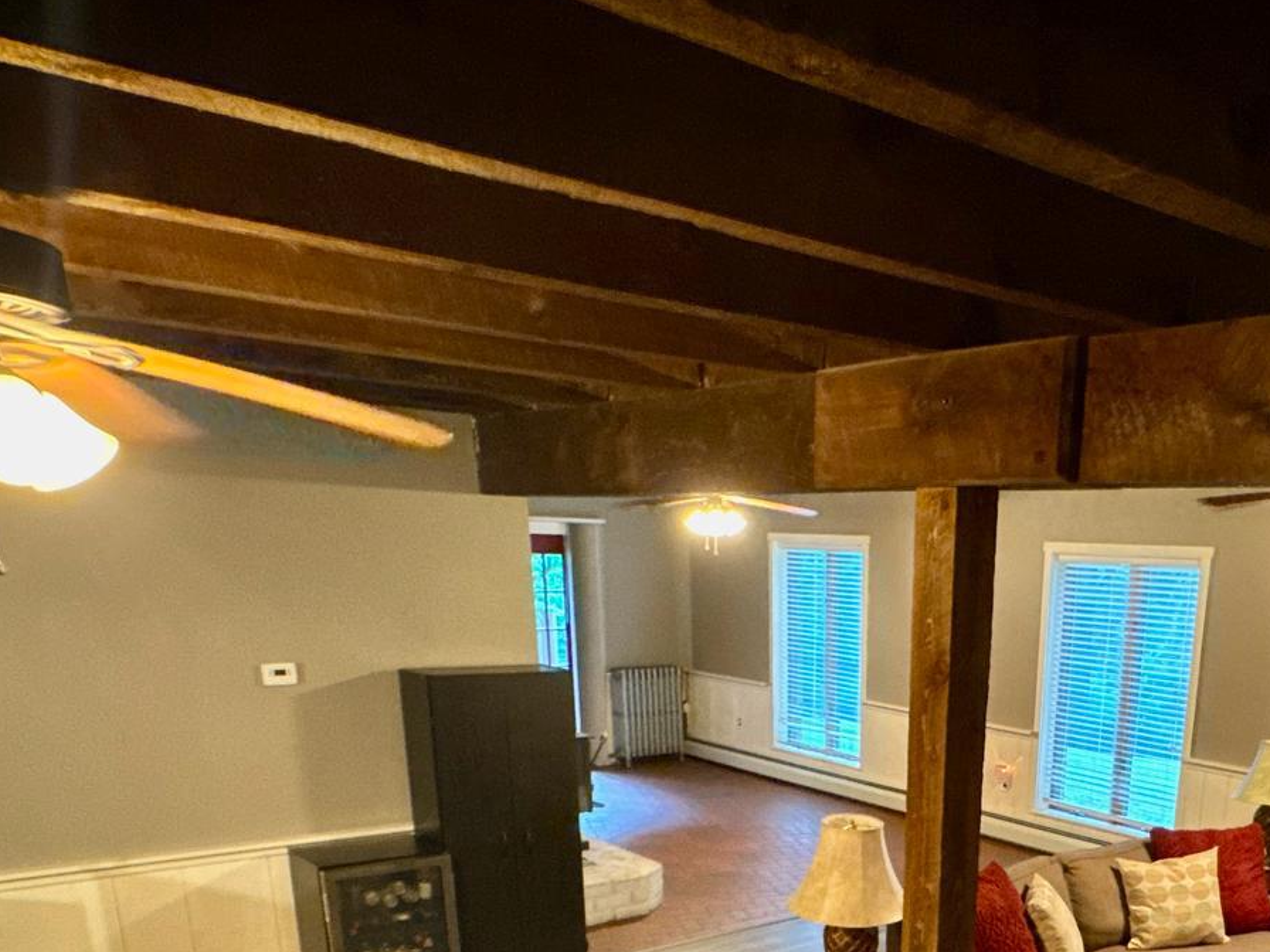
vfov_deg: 39.4
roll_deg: -2.3
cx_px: 926
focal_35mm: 32
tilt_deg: -18.5
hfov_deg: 54.6
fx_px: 1174
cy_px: 934
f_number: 2.2
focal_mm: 2.22
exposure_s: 1/40
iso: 1250
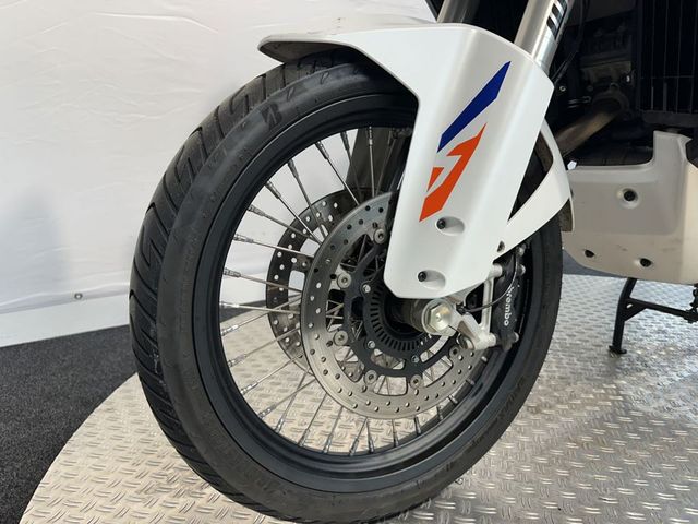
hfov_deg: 71.6
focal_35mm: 24
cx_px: 349
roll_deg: +0.9
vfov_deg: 56.8
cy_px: 262
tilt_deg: -12.3
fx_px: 484
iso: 100
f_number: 1.78
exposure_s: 1/100
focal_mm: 6.86
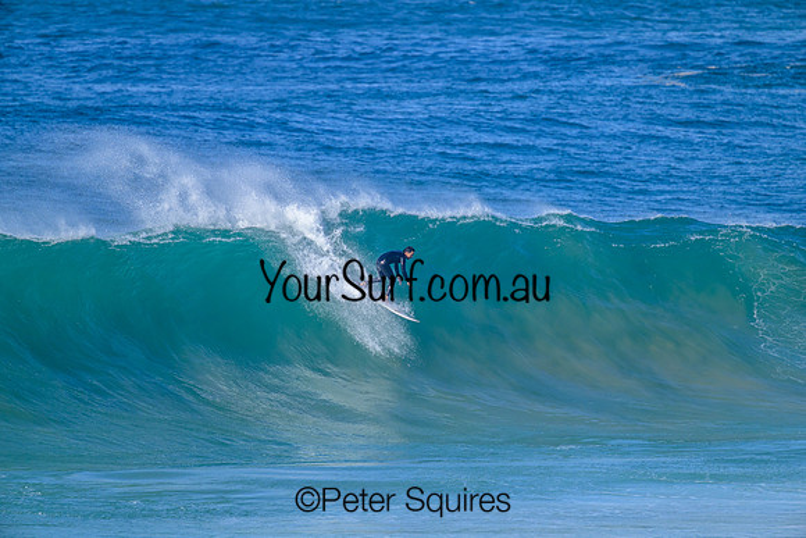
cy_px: 269
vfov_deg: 2.5
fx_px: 12540
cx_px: 403
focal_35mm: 560
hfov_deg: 3.7
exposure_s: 1/2000
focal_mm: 560
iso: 720
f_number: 8
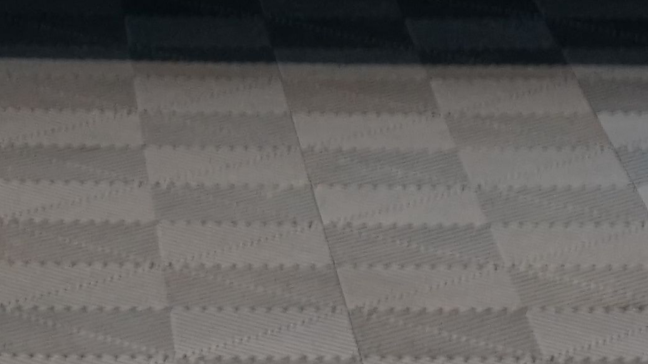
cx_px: 3
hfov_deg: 7.4
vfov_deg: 4.1
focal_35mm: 291
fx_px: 4999
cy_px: -576
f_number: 6.3
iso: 1250
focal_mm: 48
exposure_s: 1/30
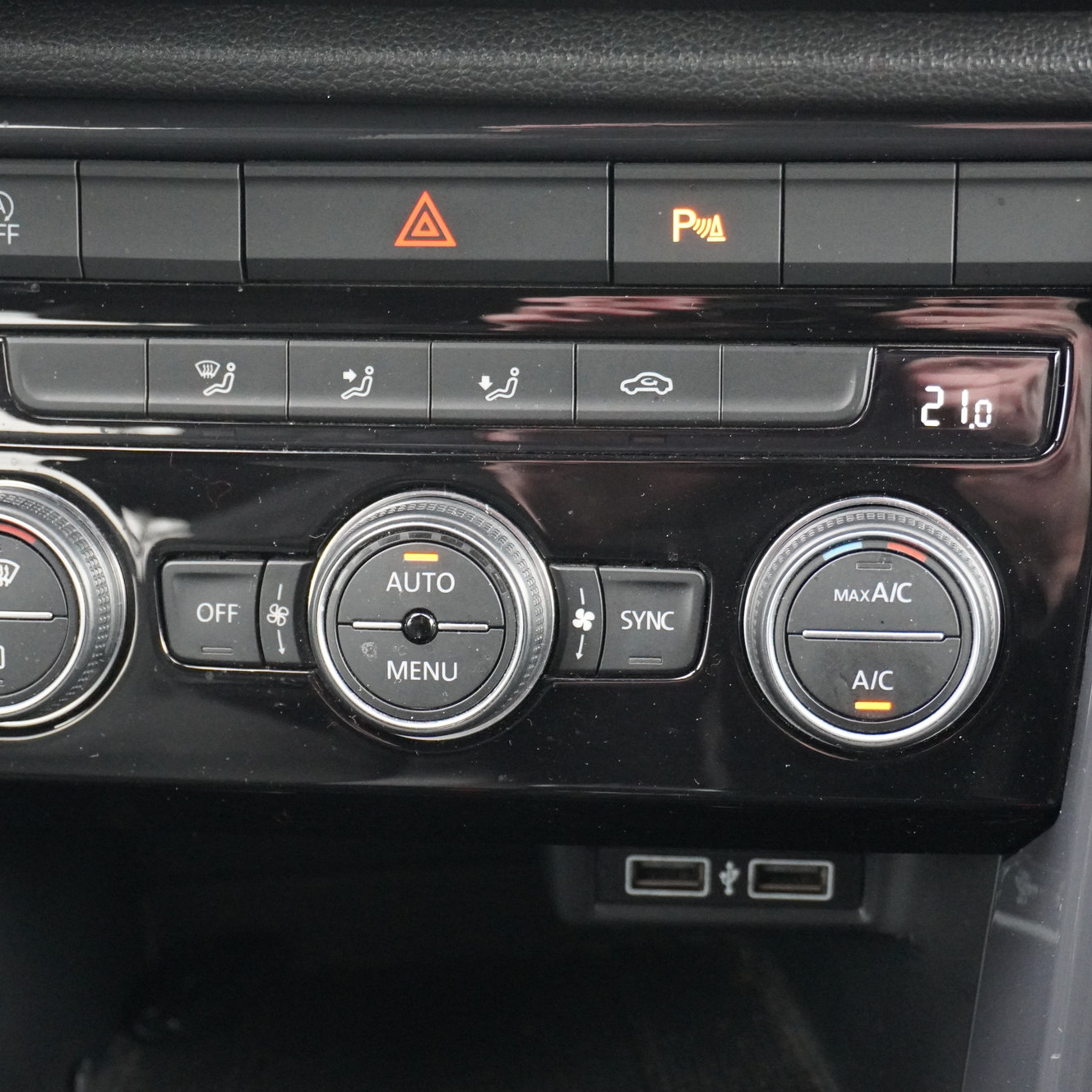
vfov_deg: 23.7
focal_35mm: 73
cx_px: 479
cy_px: 548
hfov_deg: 23.7
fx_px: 2605
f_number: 5.6
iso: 6400
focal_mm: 38
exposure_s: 1/40
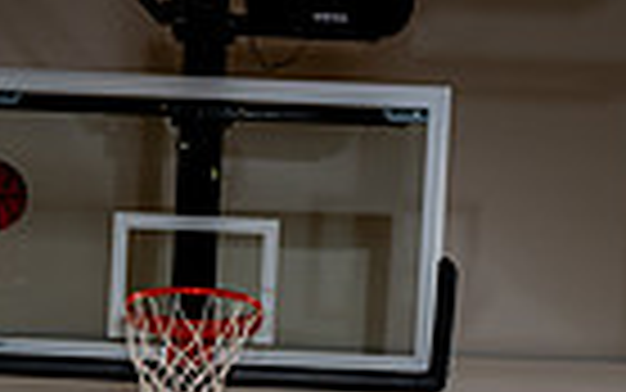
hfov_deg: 16.6
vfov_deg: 9.5
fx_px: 2133
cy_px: 901
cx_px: 131
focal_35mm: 125
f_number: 5.6
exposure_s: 1/250
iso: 200
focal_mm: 38
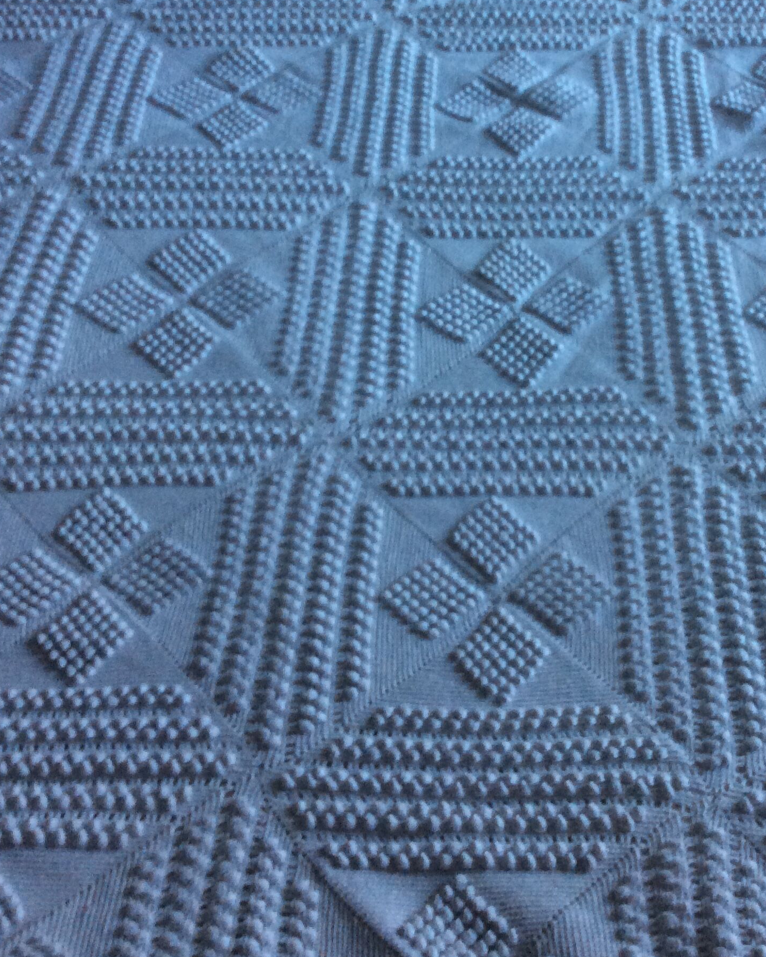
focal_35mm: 45
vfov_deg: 40.7
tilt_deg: -48.4
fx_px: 1275
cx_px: 501
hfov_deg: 33.2
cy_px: 334
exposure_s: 1/25
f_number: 2.4
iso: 80
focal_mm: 3.3
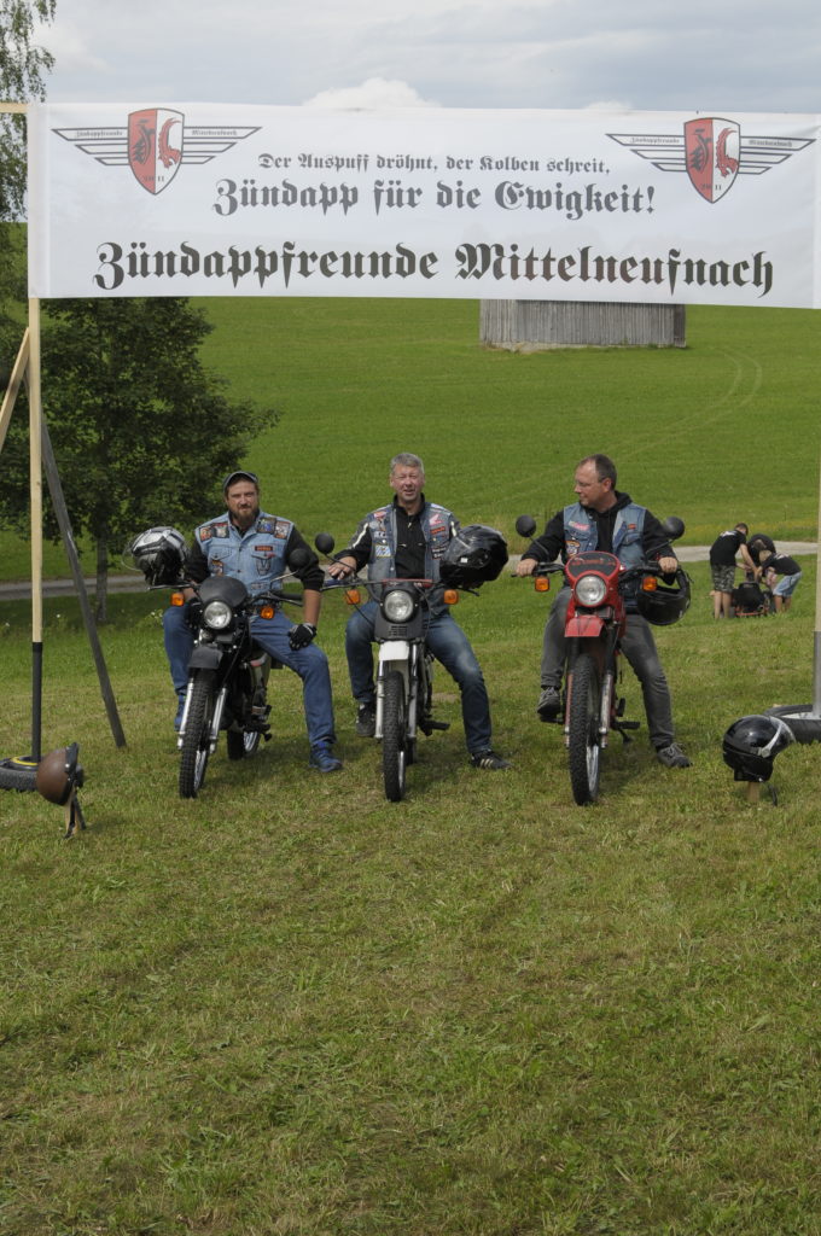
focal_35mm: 52
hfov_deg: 25.7
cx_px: 410
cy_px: 618
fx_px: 1801
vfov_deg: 37.9
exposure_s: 1/1250
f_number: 8
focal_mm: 35
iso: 400
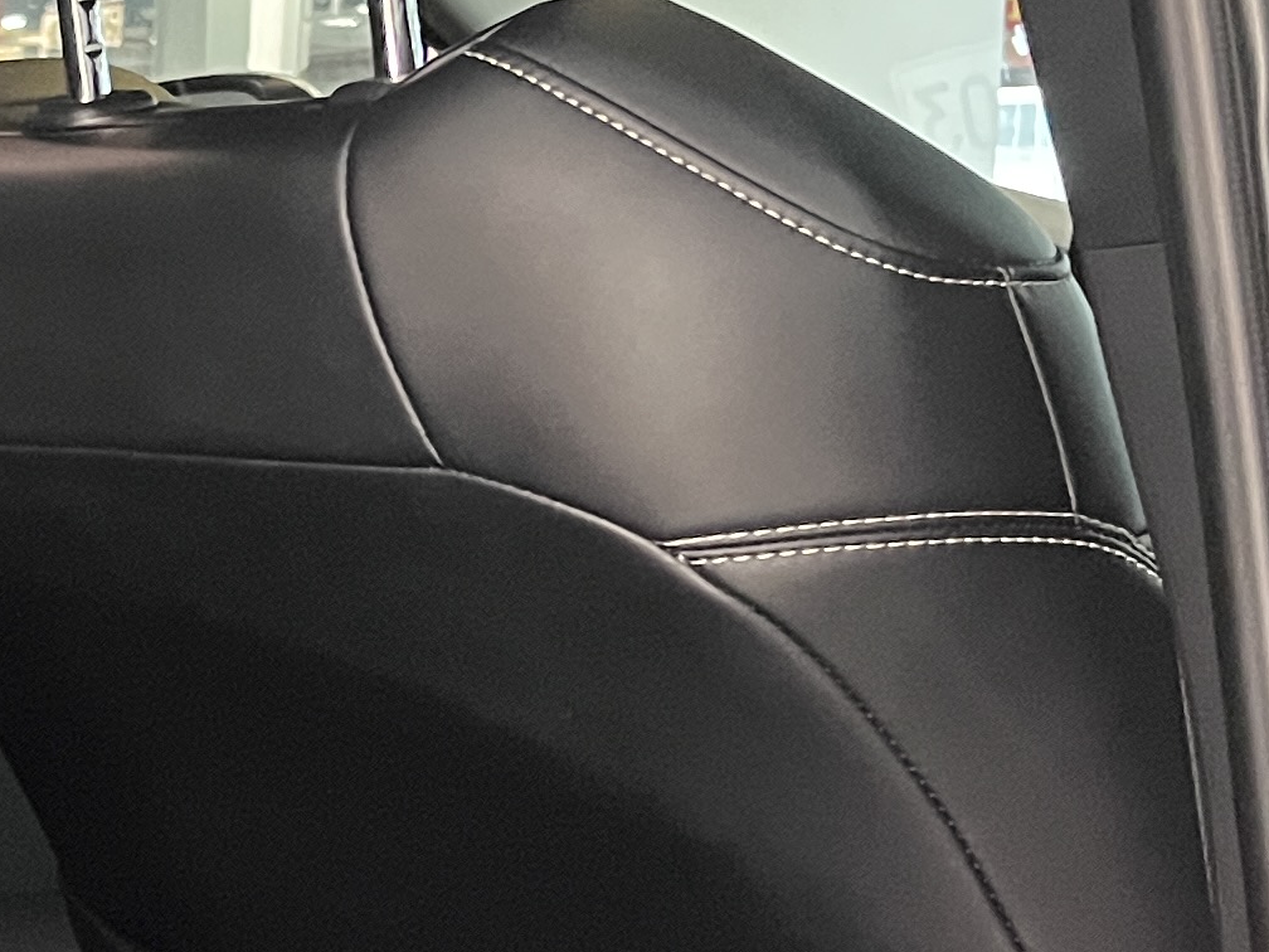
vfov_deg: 14.1
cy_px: 768
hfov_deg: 17.7
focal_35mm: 104
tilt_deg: -7.1
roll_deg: -0.3
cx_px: -378
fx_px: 3813
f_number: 1.6
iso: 500
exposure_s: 1/60
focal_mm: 5.1
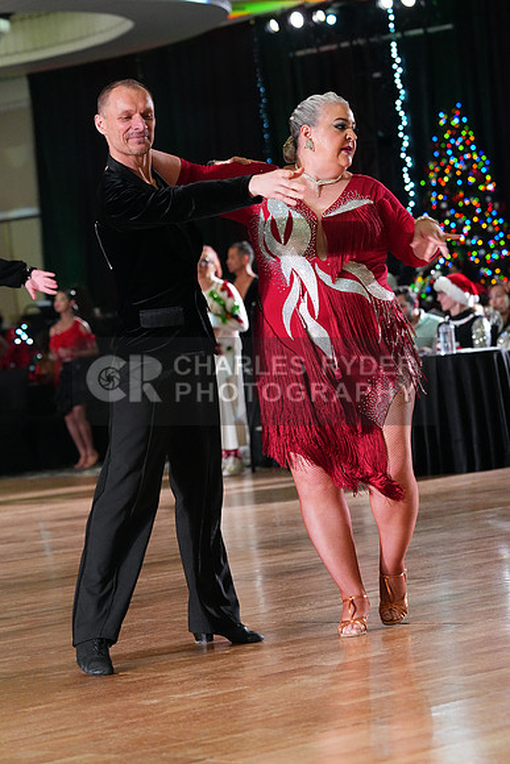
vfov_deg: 16.3
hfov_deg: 10.9
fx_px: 2676
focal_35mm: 126
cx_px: 255
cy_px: 382
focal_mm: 126
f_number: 5
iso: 8000
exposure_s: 1/400
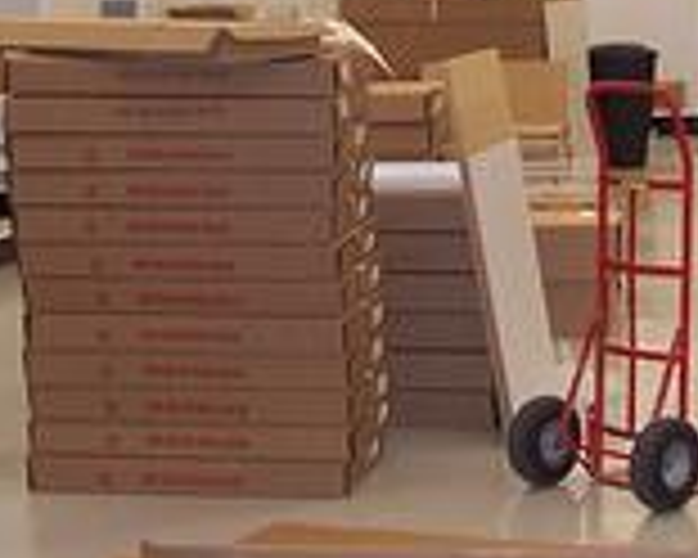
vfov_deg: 13.6
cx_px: 601
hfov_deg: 17.0
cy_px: 68
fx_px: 2314
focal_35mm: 112
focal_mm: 6.3
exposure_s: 1/60
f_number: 2.8
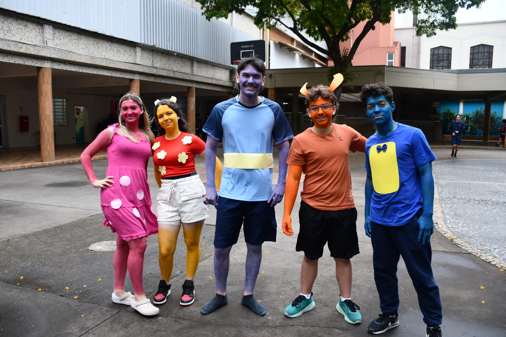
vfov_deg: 47.9
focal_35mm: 27
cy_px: 168
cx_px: 253
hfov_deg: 67.4
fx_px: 379
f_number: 4.5
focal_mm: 18
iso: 400
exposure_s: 1/250
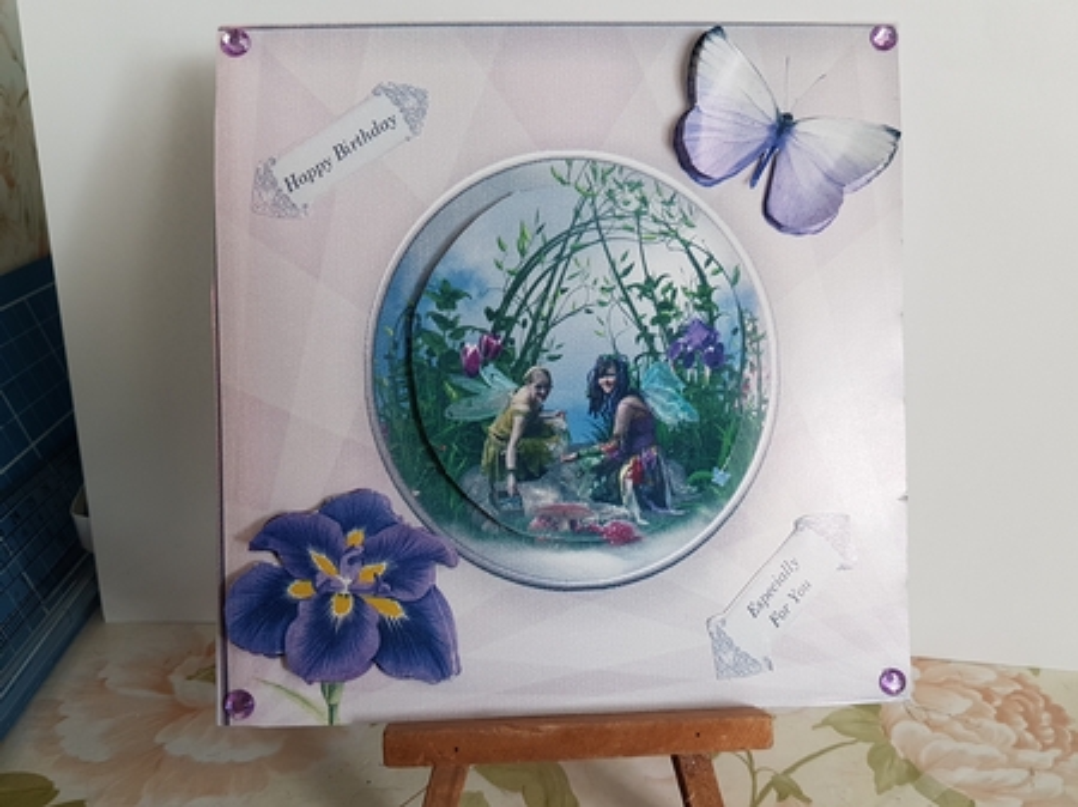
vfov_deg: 53.0
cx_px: 539
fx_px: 809
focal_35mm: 26
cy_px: 404
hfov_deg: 67.3
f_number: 1.7
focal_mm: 4.2
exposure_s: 1/50
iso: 40
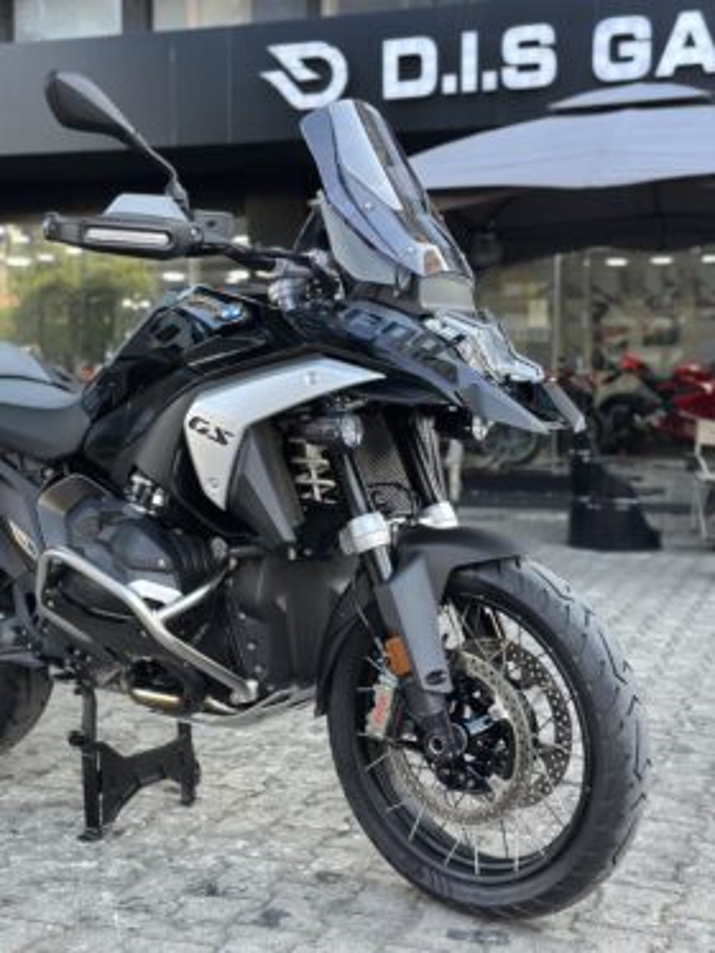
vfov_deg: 39.6
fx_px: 1321
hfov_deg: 30.3
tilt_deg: -3.4
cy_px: 476
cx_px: 358
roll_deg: -0.8
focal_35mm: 48
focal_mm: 6.86
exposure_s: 1/176
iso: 80
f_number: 1.78
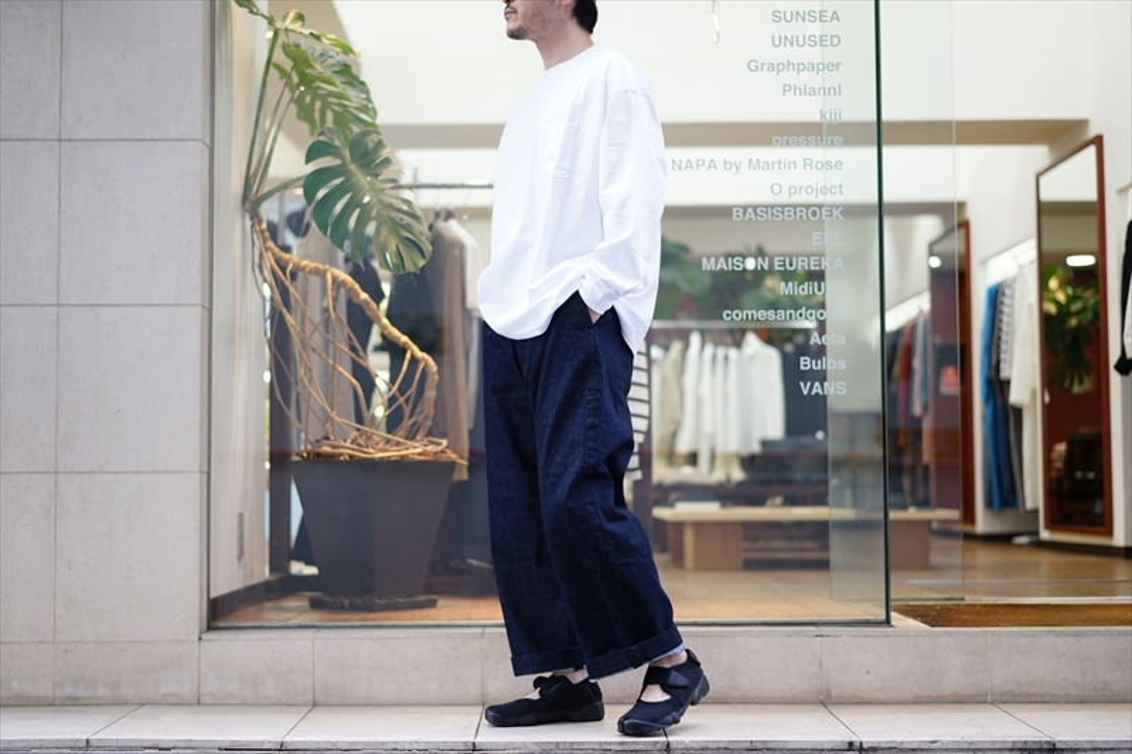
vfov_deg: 24.6
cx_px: 566
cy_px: 377
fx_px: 1729
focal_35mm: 55
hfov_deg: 36.3
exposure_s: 1/60
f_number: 1.8
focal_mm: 55
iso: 160
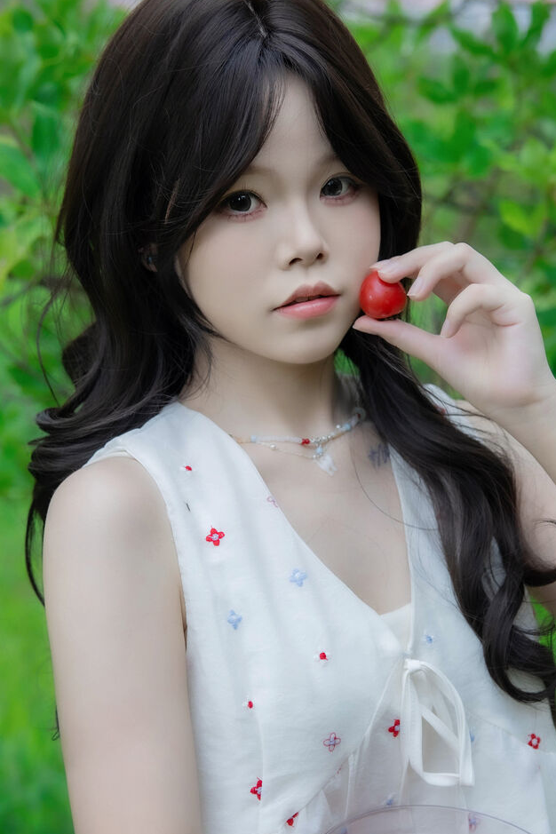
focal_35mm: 92
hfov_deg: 14.9
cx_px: 334
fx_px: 2131
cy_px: 439
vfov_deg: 22.1
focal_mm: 48
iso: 200
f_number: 3.2
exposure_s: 1/125
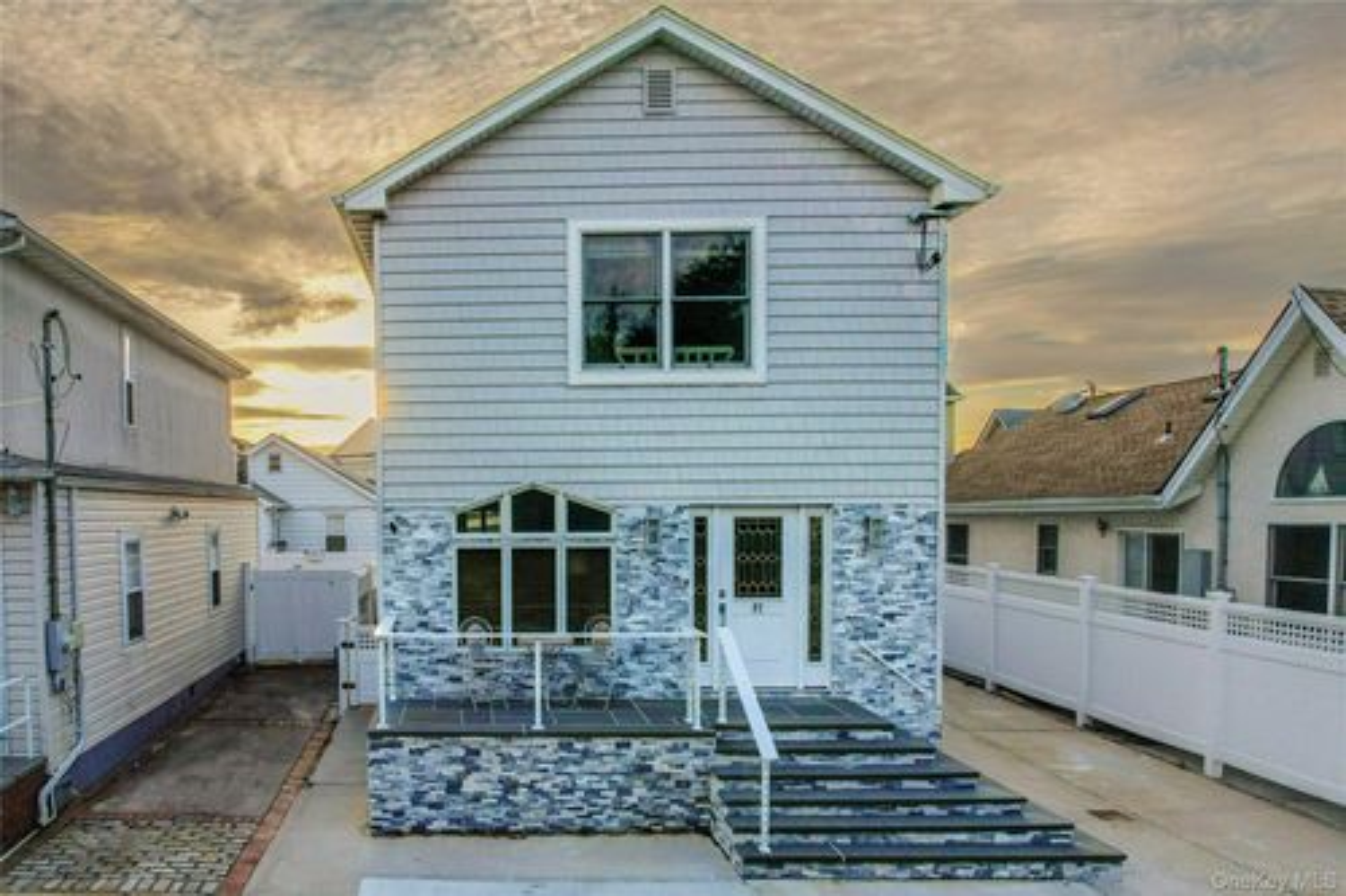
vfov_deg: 57.2
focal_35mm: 22
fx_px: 822
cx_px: 673
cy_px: 448
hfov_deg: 78.6
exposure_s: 1/320
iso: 110
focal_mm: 8.38
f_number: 2.8
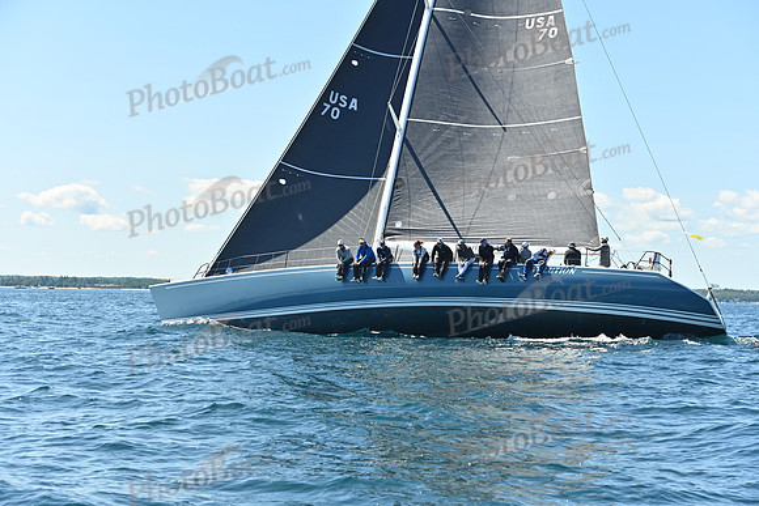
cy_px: 253
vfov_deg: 19.5
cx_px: 380
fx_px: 1476
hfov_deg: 28.8
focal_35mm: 70
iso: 320
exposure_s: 1/1000
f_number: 6.3
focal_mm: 70
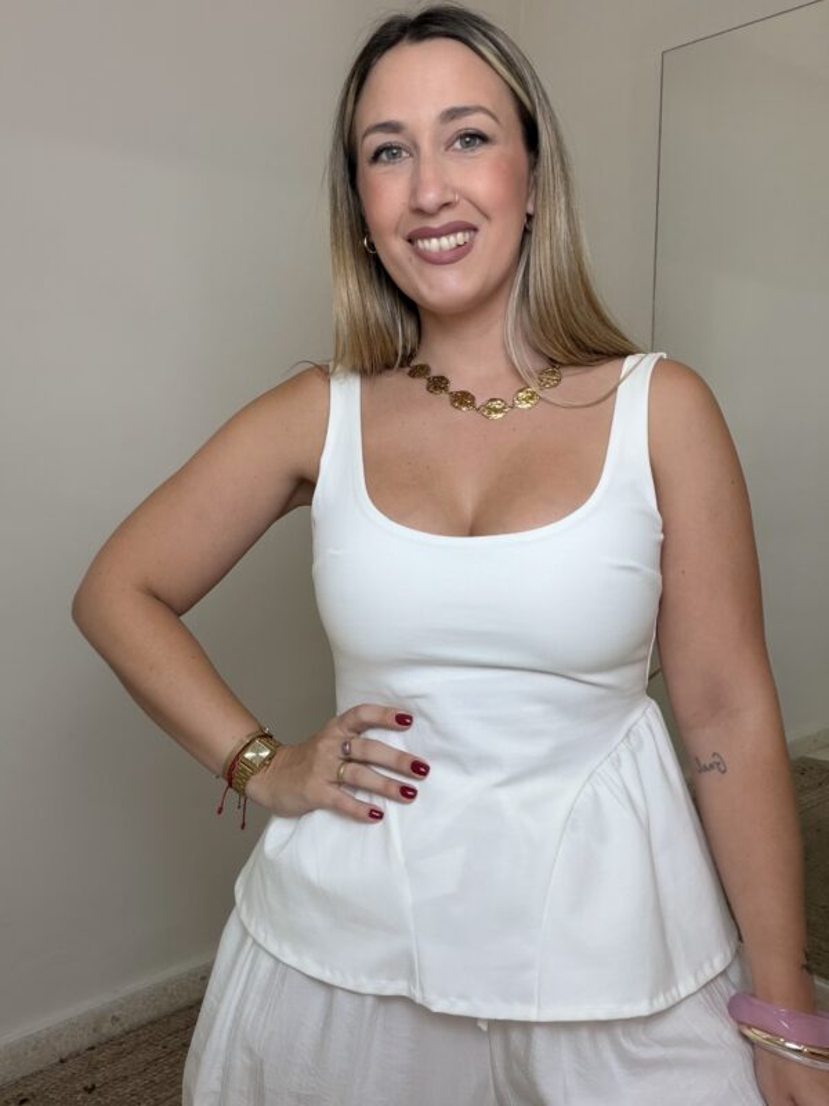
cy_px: 553
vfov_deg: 60.0
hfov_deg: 46.8
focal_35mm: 30
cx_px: 414
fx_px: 958
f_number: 1.9
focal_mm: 2.71
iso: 80
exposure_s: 1/73
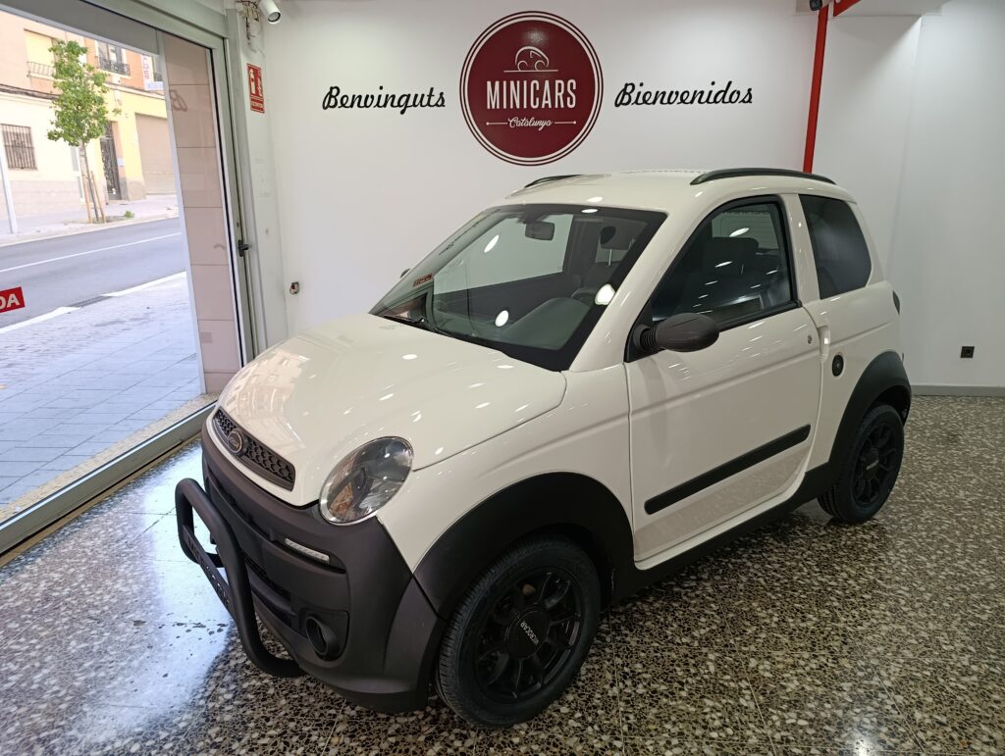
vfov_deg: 59.0
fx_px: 669
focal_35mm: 23
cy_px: 378
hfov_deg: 73.8
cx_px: 502
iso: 176
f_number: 1.65
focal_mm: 6.11
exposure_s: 1/100
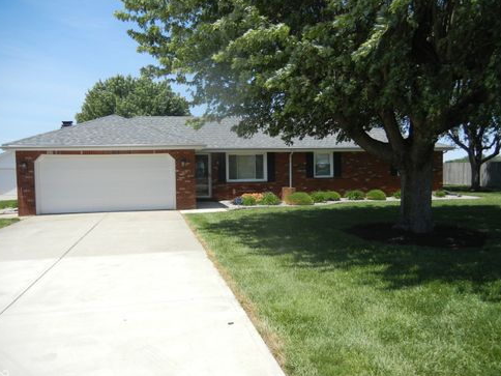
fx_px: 449
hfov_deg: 58.3
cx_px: 245
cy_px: 191
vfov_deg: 45.4
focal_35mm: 31
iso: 160
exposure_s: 1/389
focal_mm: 5.4
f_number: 7
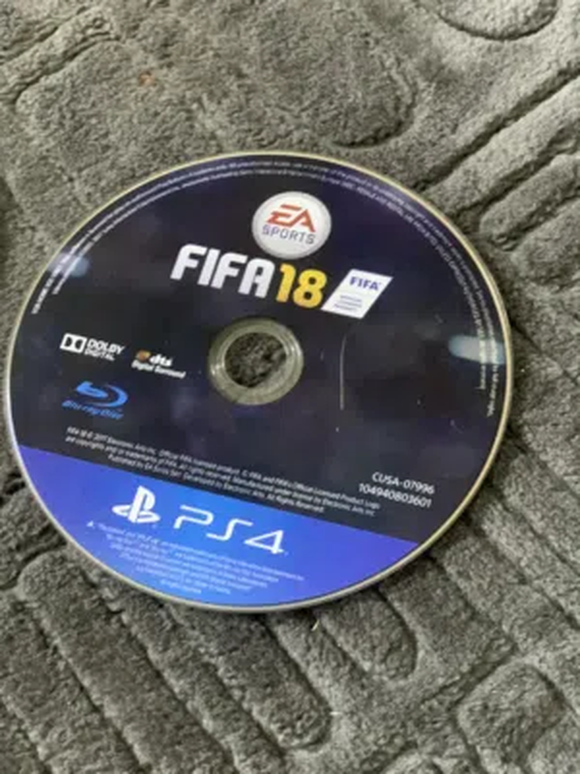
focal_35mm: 52
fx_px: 1162
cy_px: 387
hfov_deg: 28.0
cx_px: 290
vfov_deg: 36.8
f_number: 2.4
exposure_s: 1/30
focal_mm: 6
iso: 640
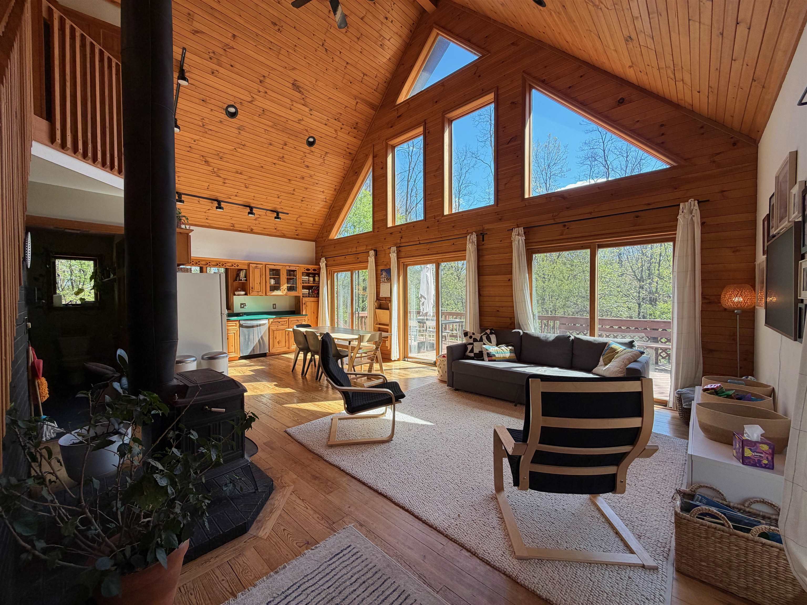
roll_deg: +1.2
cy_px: 302
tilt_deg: -1.2
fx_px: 326
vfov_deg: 85.7
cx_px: 404
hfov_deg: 102.1
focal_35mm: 14
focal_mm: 2.22
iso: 50
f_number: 2.2
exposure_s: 1/123
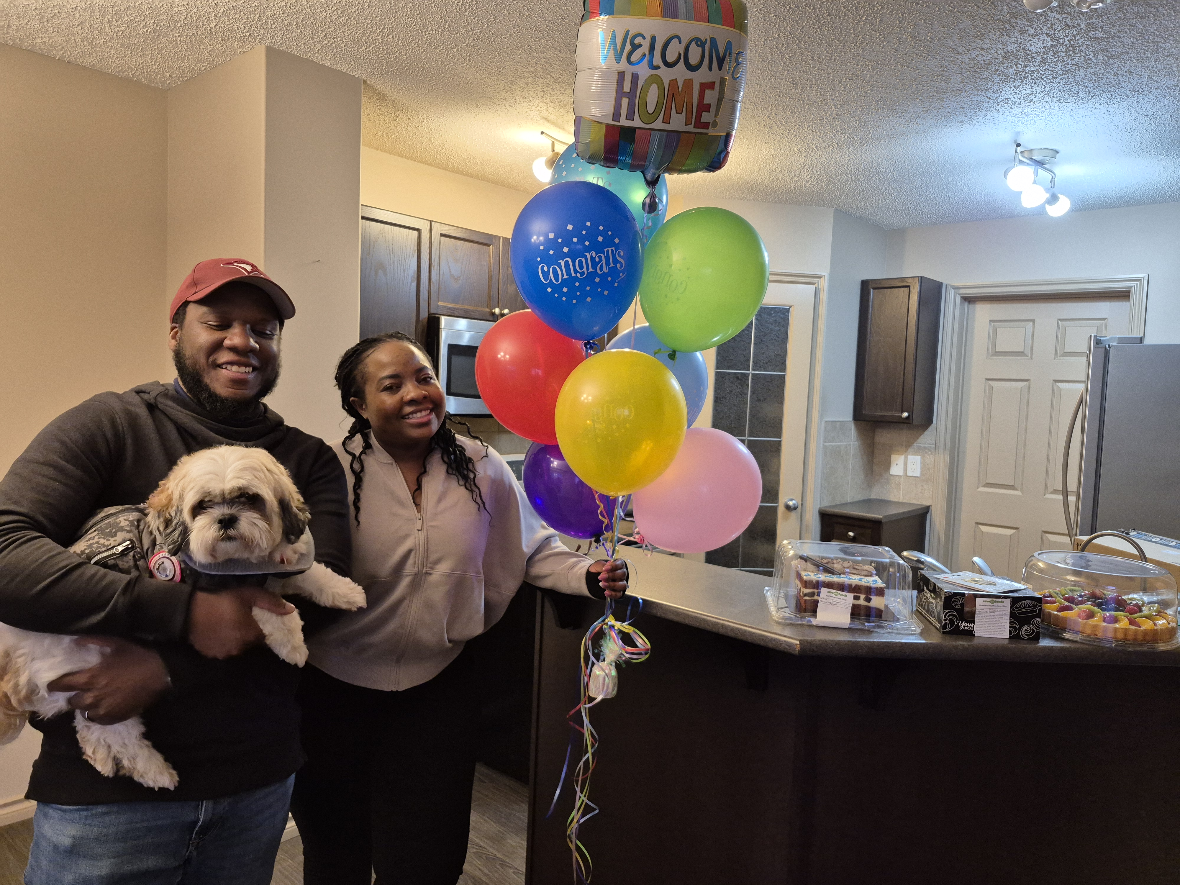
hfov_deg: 73.9
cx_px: 590
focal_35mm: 23
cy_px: 442
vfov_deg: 58.9
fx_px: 784
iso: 640
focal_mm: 5.4
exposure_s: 1/120
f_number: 1.8
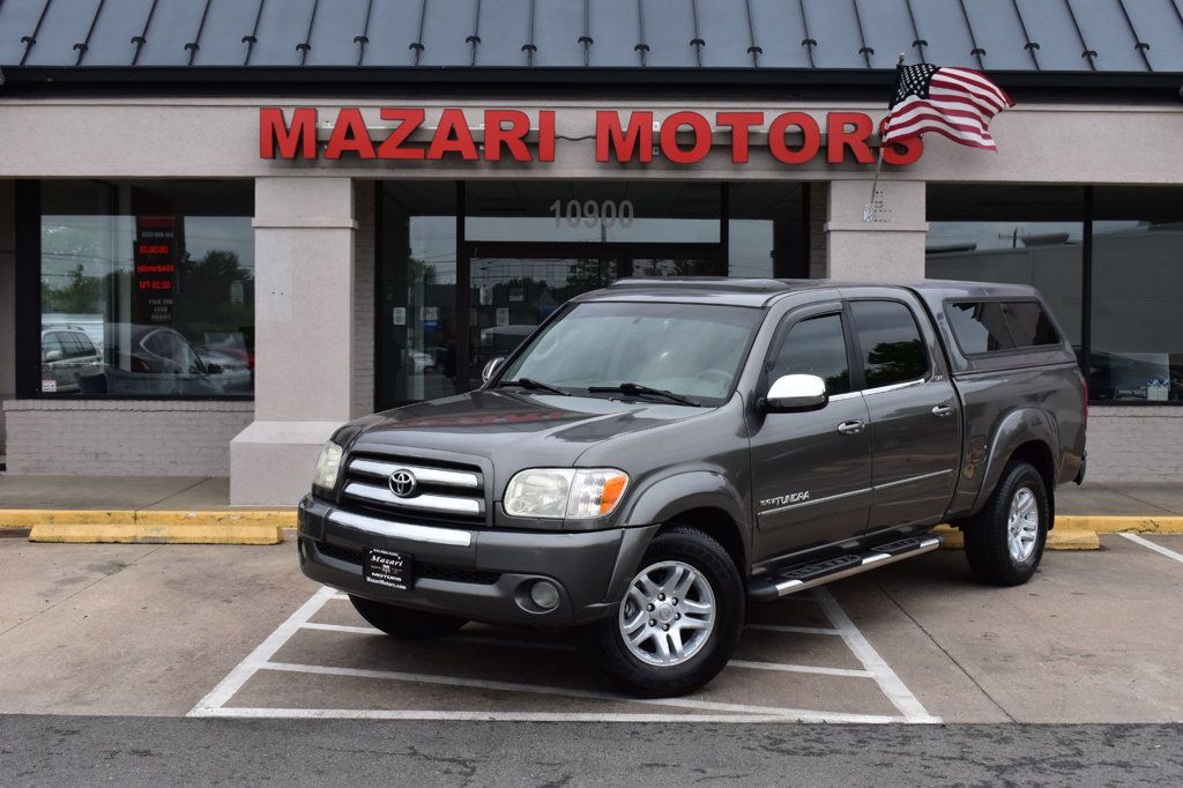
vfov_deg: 28.9
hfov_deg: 42.3
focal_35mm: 46
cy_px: 394
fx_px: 1527
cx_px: 592
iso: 400
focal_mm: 31
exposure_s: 1/250
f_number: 10
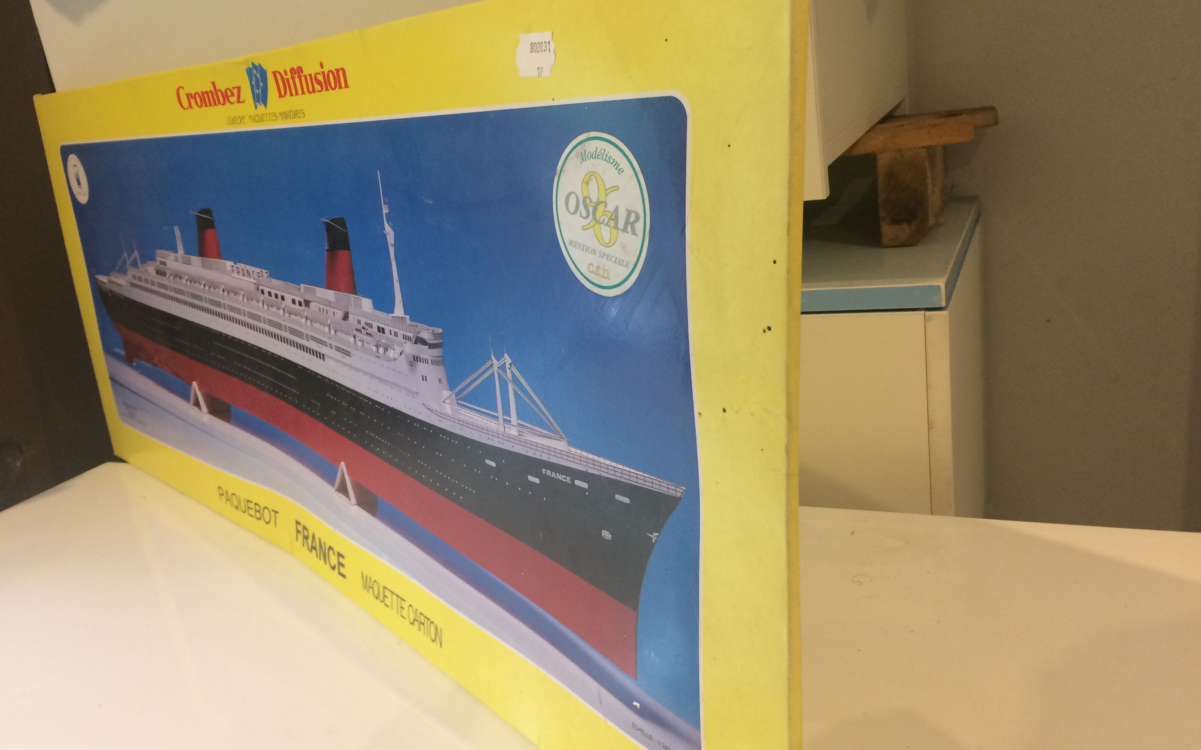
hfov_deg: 61.2
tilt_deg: -16.5
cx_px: 604
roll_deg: +6.0
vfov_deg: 40.6
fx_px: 1015
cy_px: 375
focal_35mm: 31
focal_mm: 4.15
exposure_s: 1/33
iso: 100
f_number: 2.2
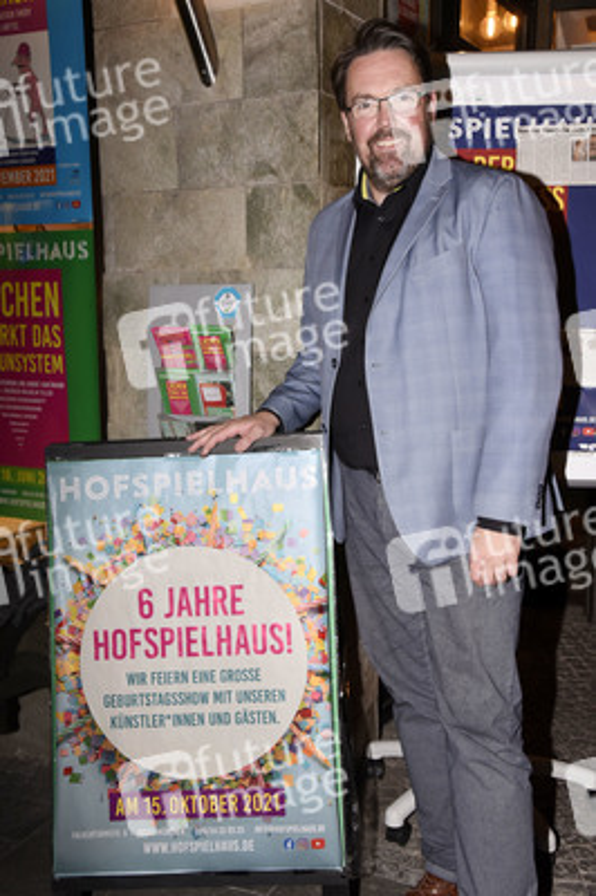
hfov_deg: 33.3
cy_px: 448
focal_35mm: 40
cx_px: 298
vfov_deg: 48.5
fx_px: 995
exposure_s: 1/60
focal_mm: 40
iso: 2000
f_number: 6.3
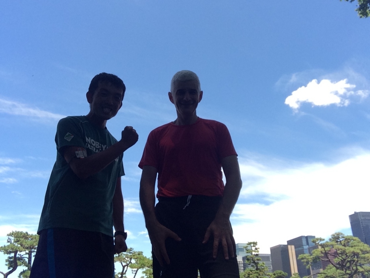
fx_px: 331
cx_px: 185
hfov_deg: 58.4
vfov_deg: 45.4
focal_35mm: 31
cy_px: 139
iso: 50
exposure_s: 1/728
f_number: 2.4
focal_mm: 2.15
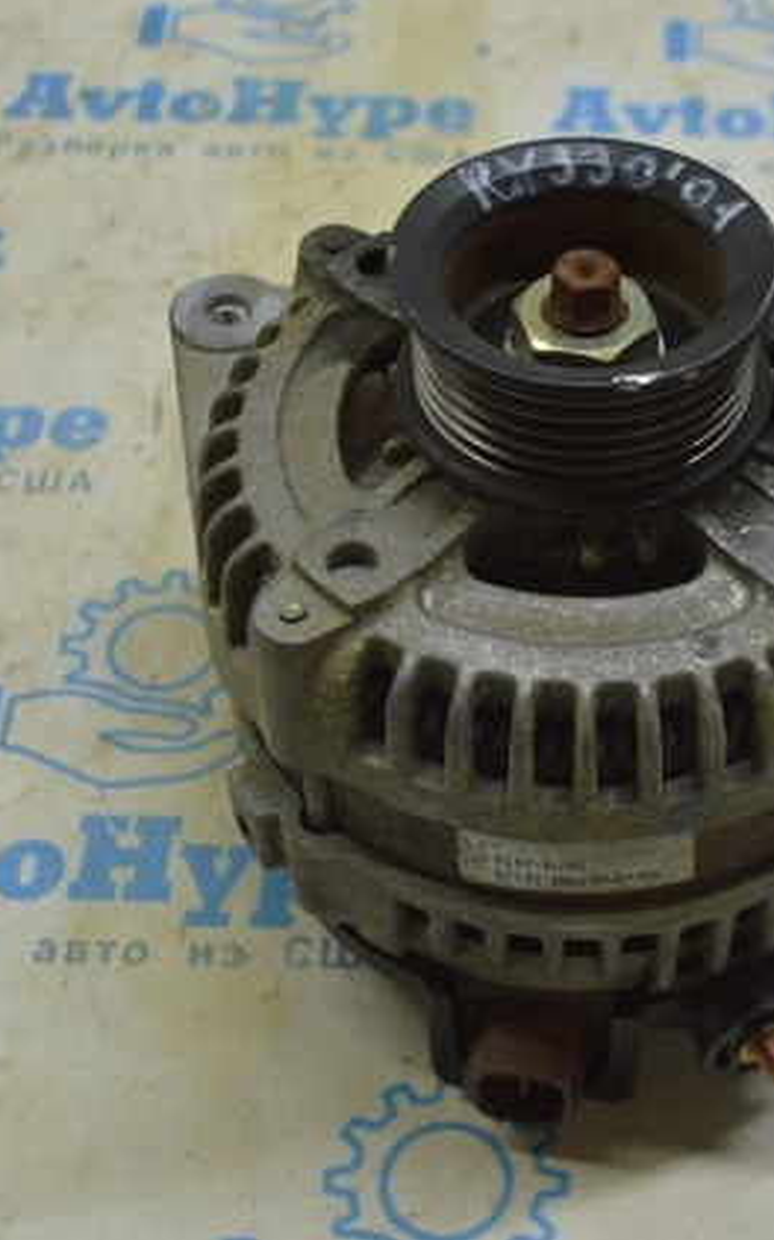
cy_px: 617
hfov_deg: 19.8
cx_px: 633
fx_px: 2195
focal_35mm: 65
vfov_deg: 31.5
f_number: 5.6
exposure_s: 1/40
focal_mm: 28
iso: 400
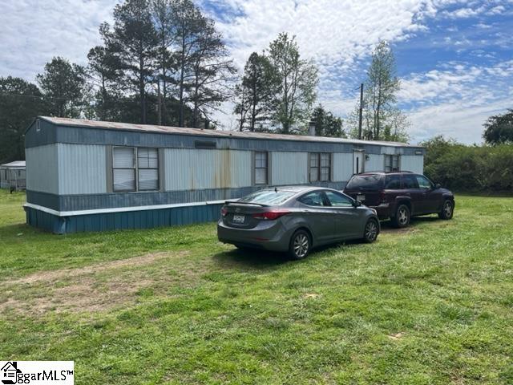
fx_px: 385
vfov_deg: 53.1
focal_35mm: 26
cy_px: 192
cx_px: 256
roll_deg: +2.1
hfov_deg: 67.3
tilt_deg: -4.7
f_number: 1.6
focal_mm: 5.1
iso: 50
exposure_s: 1/2899
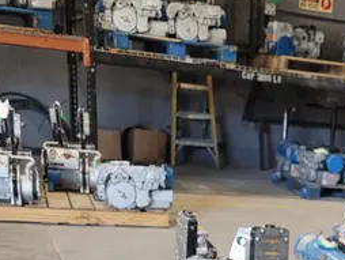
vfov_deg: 17.7
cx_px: 368
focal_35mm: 75
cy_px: 383
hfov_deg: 24.4
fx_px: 748
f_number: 1.8
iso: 250
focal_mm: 5.4
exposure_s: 1/120
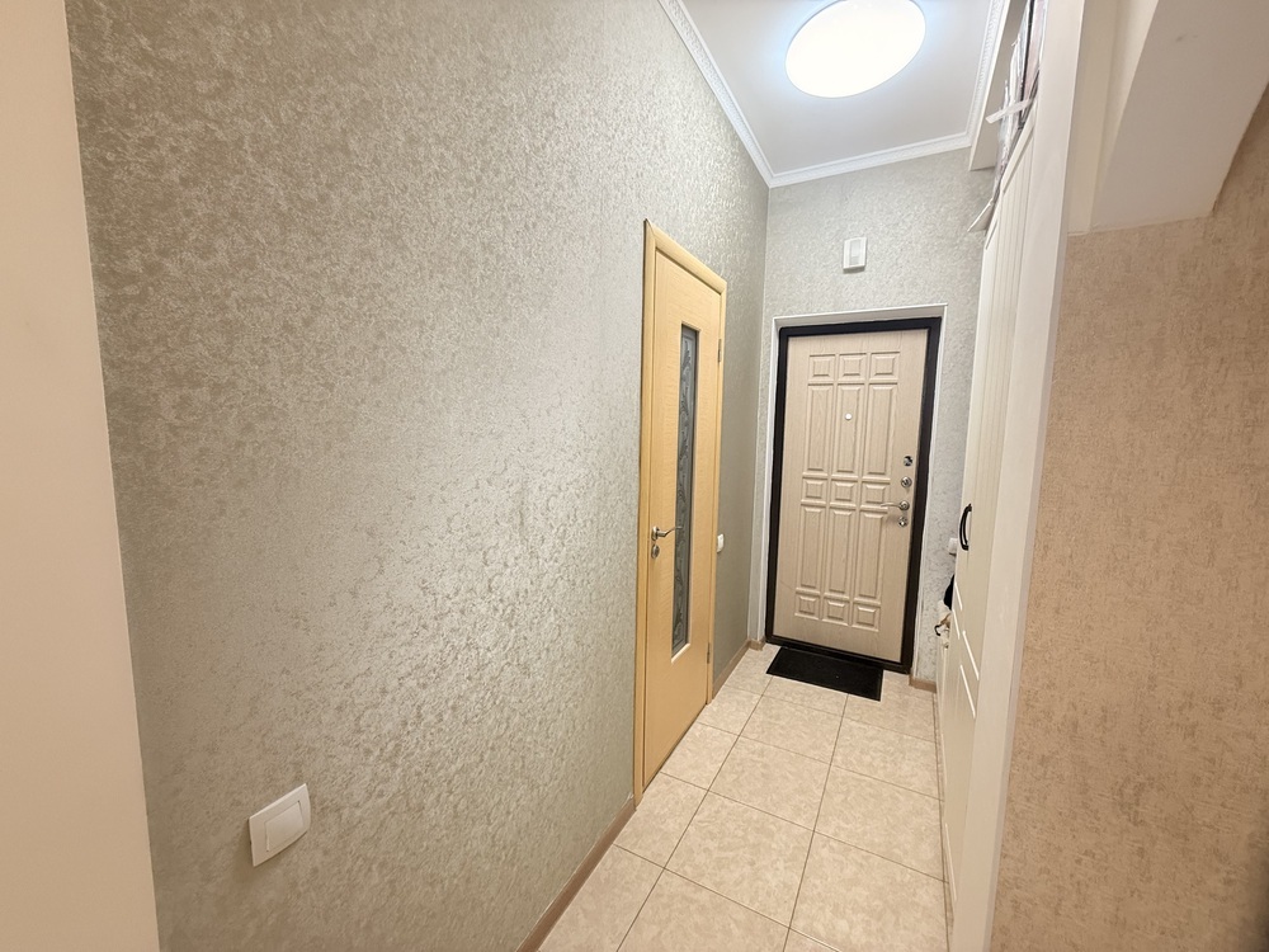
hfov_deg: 102.1
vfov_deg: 85.7
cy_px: 476
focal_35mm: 14
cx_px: 634
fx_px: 513
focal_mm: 2.22
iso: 160
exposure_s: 1/100
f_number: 2.2
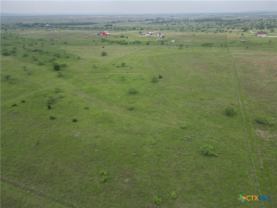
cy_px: 104
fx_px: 192
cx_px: 138
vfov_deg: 56.8
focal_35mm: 24
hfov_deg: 71.6
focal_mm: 6.72
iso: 100
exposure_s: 1/1500
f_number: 1.7
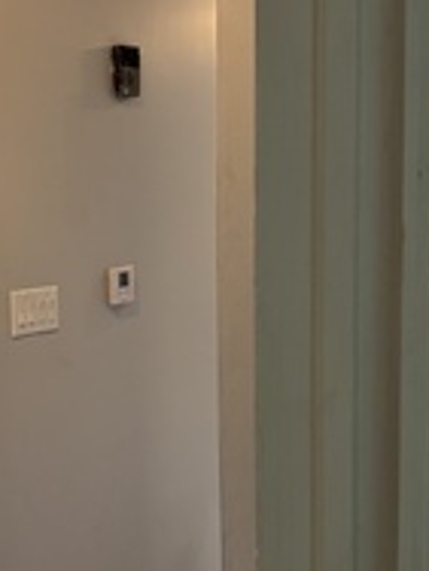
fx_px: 1140
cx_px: 29
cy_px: 337
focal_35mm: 69
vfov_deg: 28.1
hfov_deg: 20.8
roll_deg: +1.7
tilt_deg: -8.8
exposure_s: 1/60
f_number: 1.6
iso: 100
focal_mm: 5.96
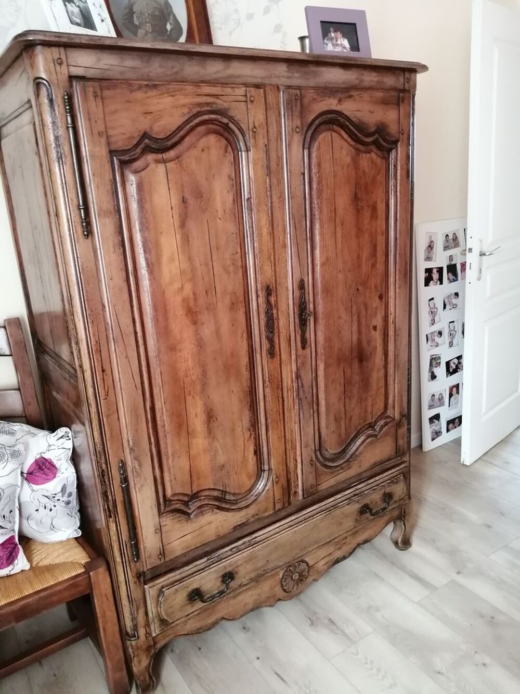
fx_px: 521
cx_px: 260
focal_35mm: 26
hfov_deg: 53.1
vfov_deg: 67.3
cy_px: 347
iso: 400
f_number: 1.8
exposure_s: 1/20
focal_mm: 3.64
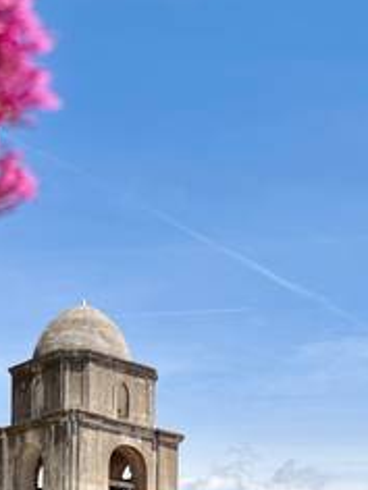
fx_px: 921
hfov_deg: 22.6
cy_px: 575
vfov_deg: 26.7
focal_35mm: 65
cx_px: 191
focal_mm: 6.76
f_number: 1.78
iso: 80
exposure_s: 1/5319
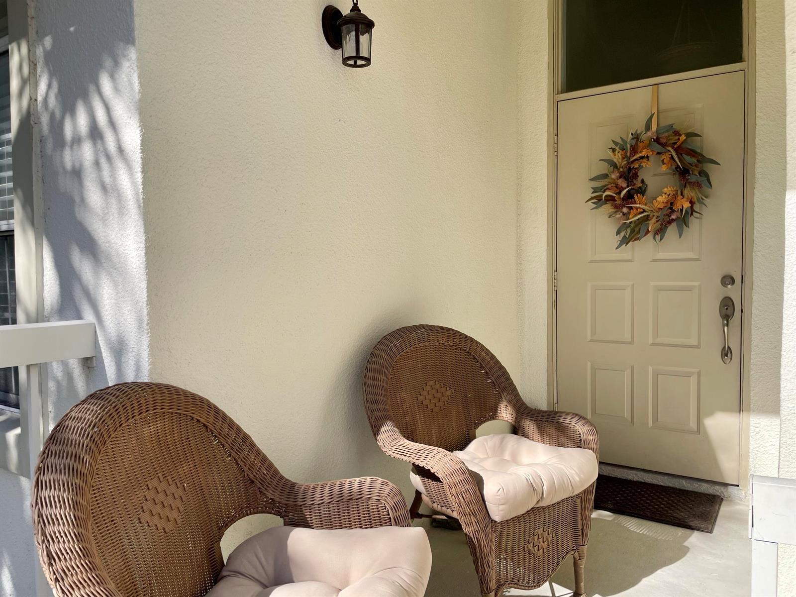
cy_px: 298
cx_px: 398
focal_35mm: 26
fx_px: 598
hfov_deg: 67.3
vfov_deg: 53.1
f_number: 1.6
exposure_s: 1/2618
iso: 32
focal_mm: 4.2
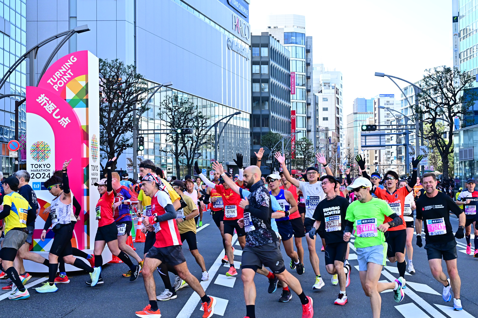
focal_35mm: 46
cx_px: 239
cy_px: 159
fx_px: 611
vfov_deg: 29.2
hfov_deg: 42.7
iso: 1250
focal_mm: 46
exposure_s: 1/1000
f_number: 5.6
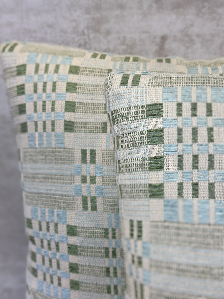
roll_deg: +1.5
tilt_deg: -18.8
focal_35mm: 48
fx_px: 414
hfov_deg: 30.3
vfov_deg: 39.7
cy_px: 150
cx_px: 112
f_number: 1.78
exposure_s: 1/344
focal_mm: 6.86
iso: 80
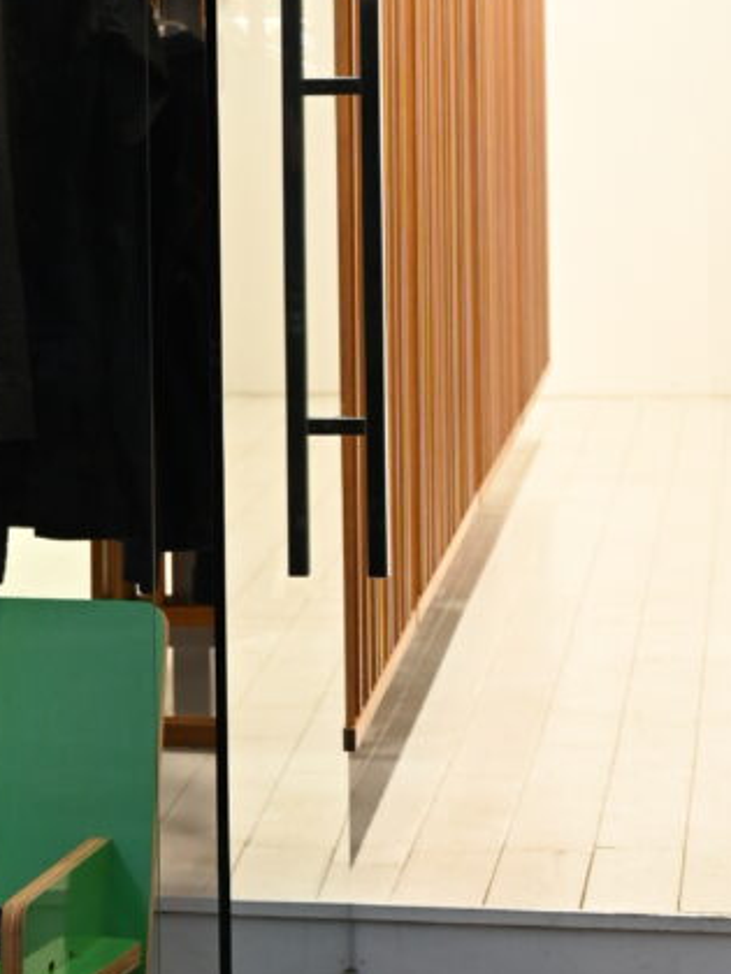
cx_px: 58
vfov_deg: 24.6
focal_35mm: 77
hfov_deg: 18.8
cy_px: 97
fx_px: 2168
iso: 640
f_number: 2.8
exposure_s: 1/125
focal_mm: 28
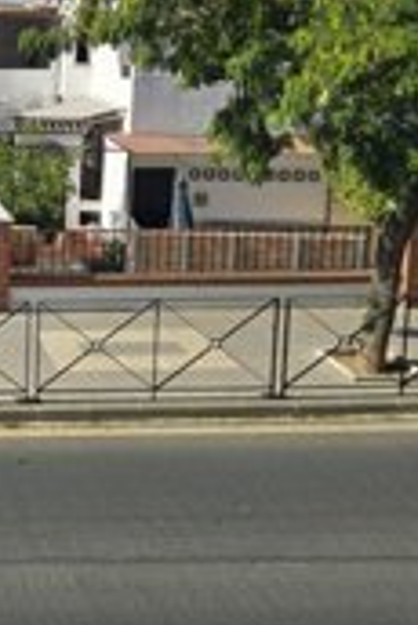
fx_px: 869
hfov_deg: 23.5
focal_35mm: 50
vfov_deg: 38.5
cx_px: -142
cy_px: 149
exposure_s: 1/917
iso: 12
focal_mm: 6.3
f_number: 1.7
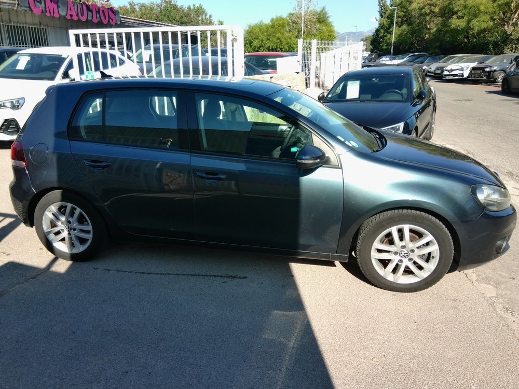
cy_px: 194
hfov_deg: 67.3
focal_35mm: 26
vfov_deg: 53.1
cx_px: 260
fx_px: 390
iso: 100
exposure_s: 1/544
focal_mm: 3
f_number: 2
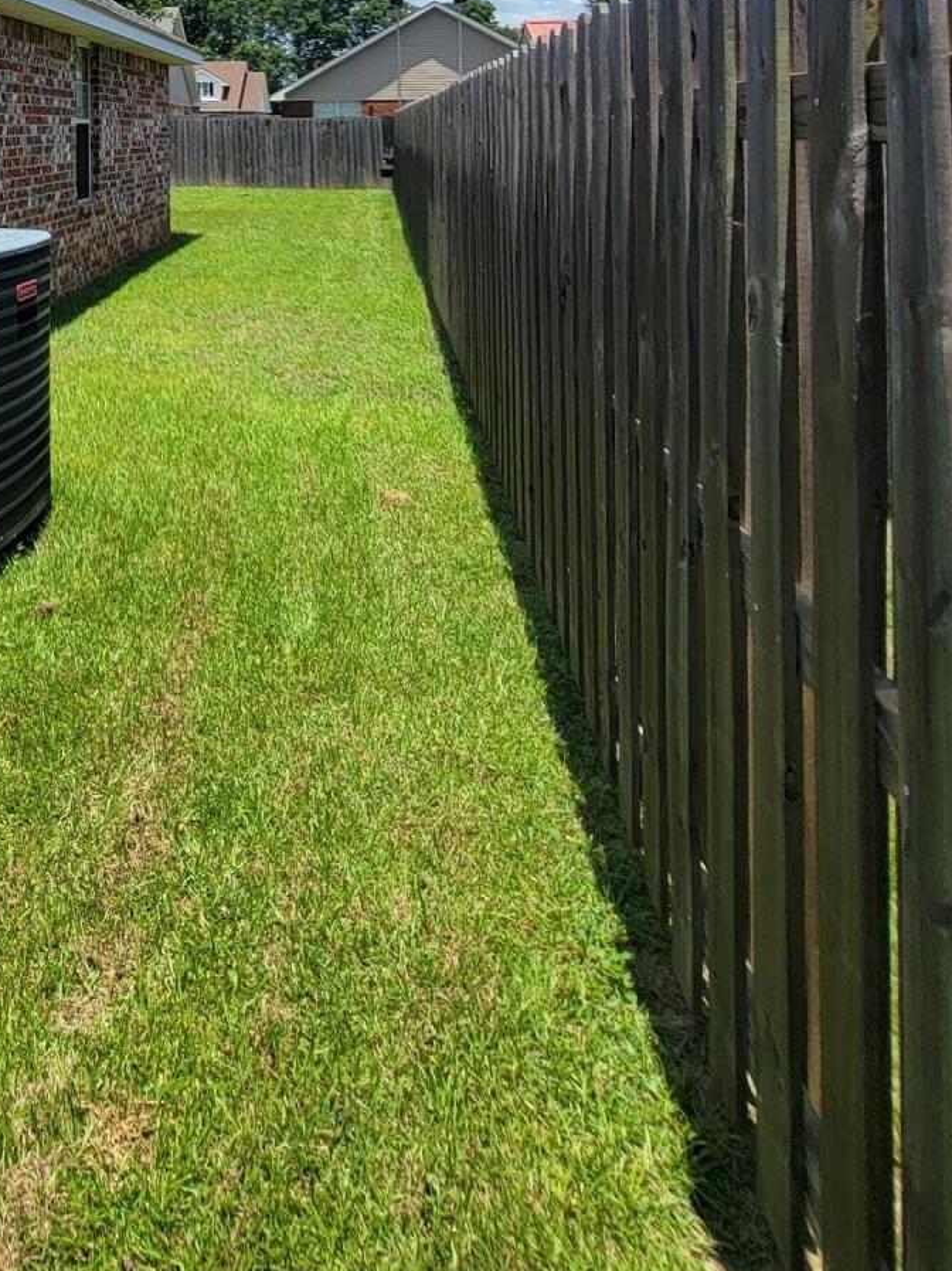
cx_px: 23
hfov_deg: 42.4
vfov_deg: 53.5
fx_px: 1064
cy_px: 115
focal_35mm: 29
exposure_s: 1/1700
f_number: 2.2
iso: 50
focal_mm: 2.2
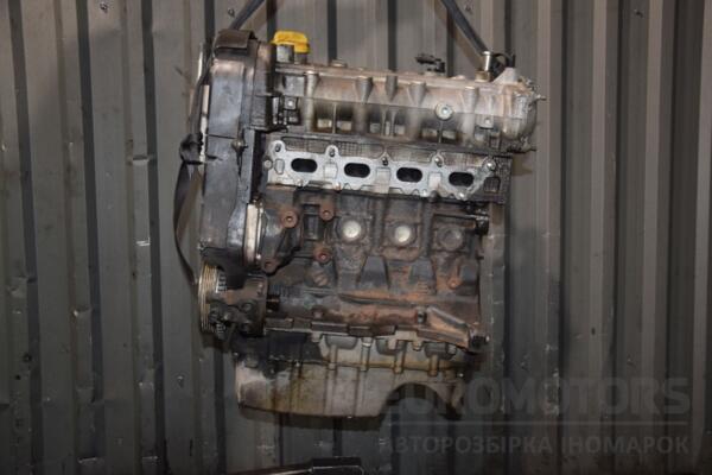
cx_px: 356
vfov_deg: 36.9
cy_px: 238
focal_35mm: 36
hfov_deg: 53.1
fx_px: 712
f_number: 5
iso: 800
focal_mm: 24
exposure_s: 1/60
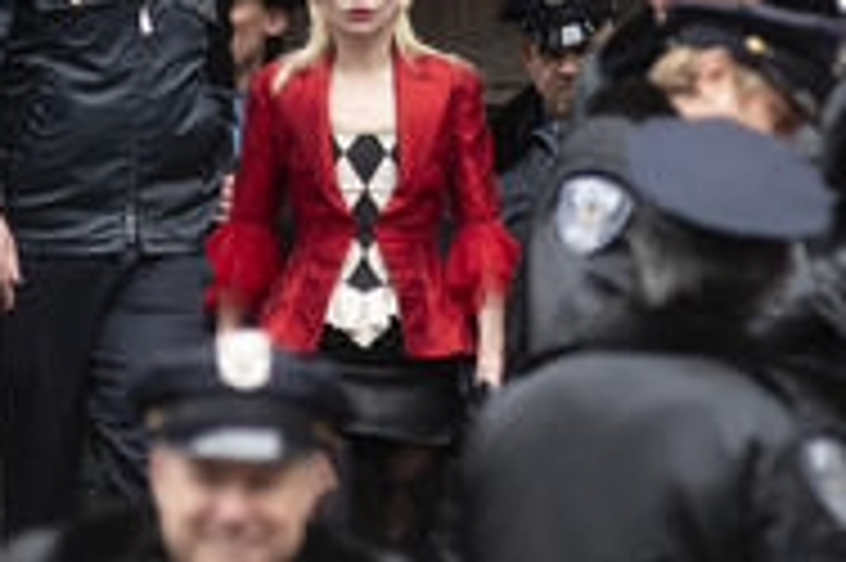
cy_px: -54
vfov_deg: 2.9
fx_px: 11246
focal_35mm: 479
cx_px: 493
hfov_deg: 4.3
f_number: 4.5
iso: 2000
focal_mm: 200
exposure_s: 1/800
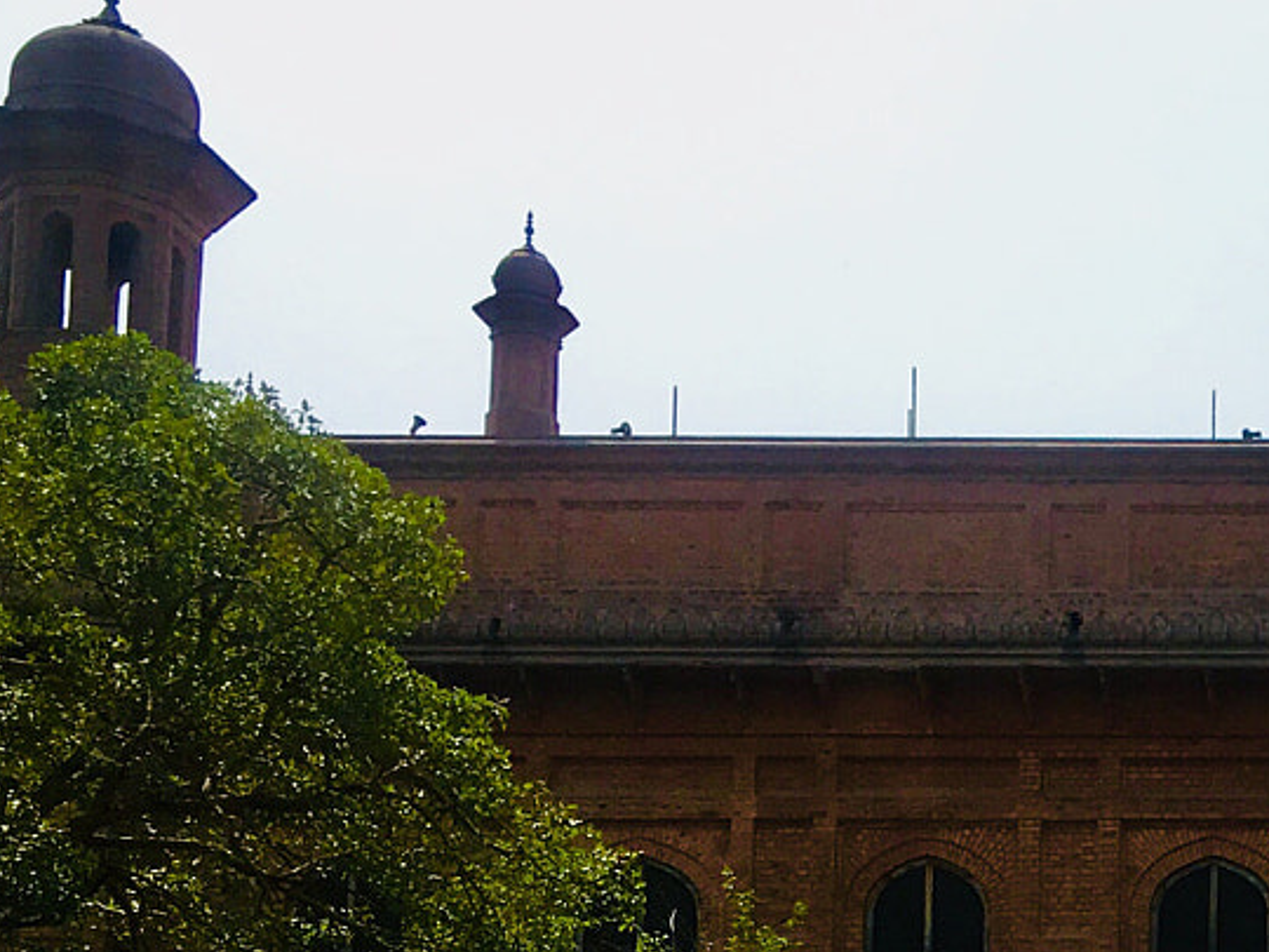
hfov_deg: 20.3
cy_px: 1330
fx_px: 3153
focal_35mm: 86
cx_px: 1753
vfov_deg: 16.0
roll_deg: -0.1
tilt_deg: +7.8
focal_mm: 4.15
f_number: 2.2
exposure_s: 1/1479
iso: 25
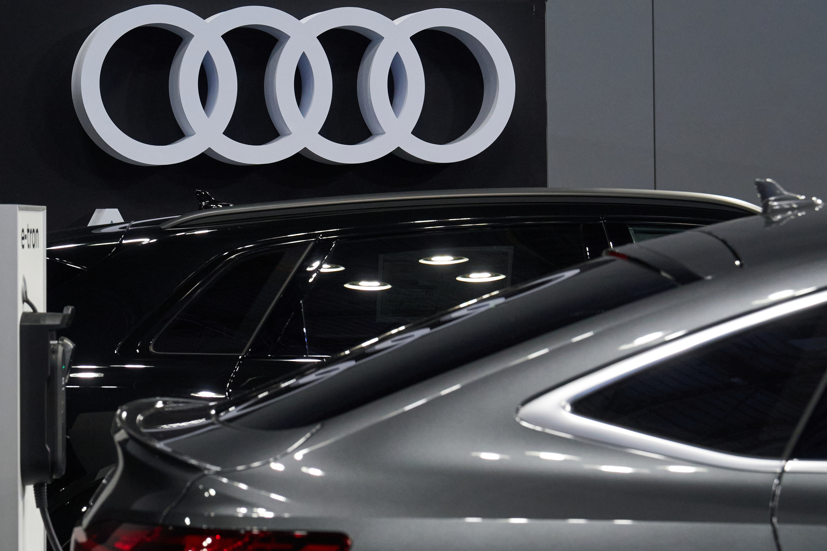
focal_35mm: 105
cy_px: 276
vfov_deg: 13.0
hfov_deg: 19.5
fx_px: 2412
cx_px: 414
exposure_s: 1/160
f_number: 5.6
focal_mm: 70
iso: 3200
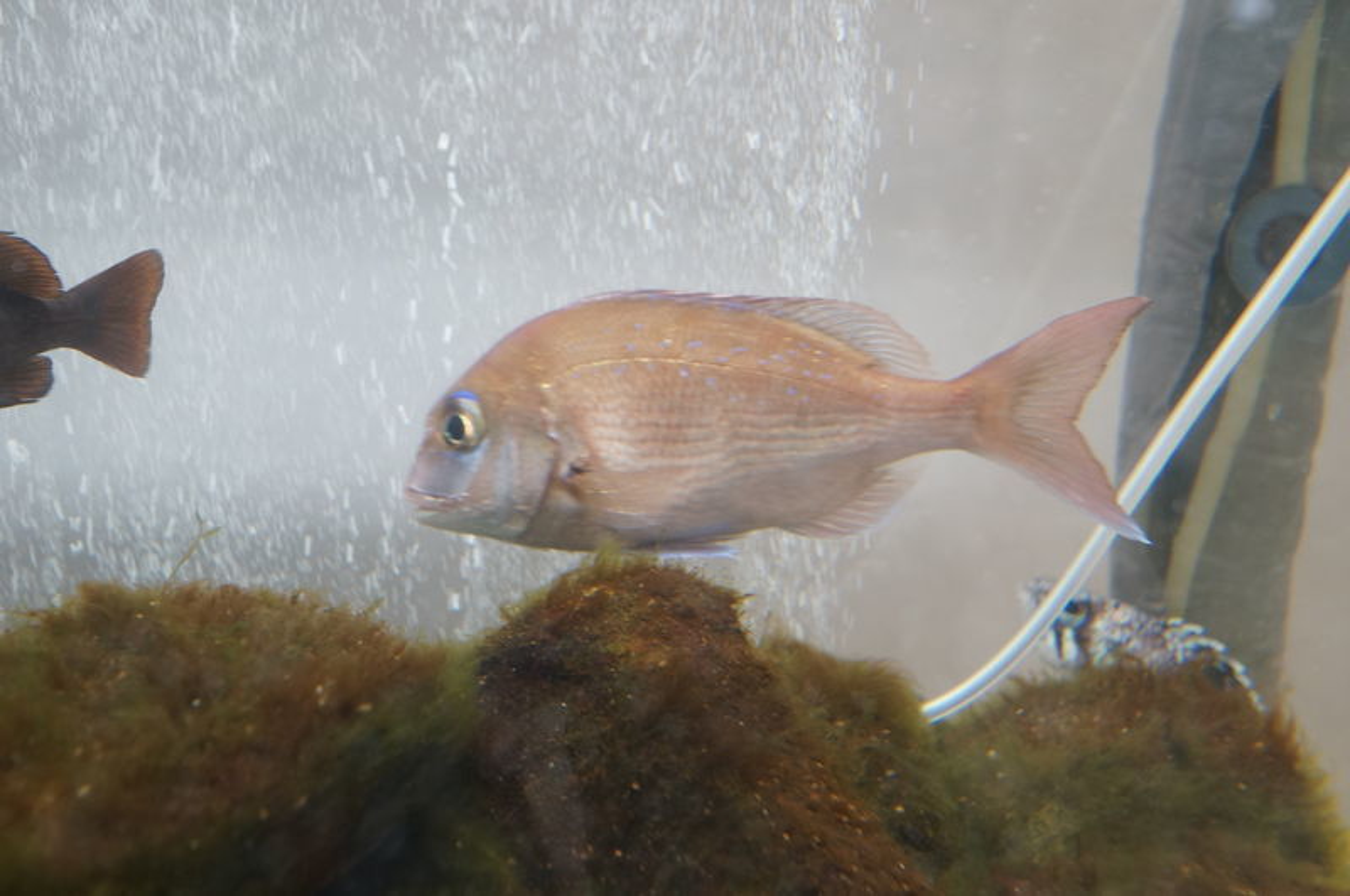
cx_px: 675
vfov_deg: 36.8
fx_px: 1348
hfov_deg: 53.2
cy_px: 448
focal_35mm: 36
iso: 500
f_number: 4
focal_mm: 24
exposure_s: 1/60
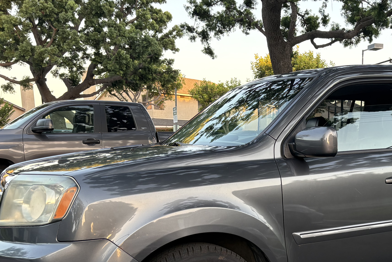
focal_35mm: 45
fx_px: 490
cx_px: 290
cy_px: 234
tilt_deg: -10.6
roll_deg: -0.1
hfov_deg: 42.4
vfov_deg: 28.7
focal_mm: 5.96
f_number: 1.6
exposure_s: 1/194
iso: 125
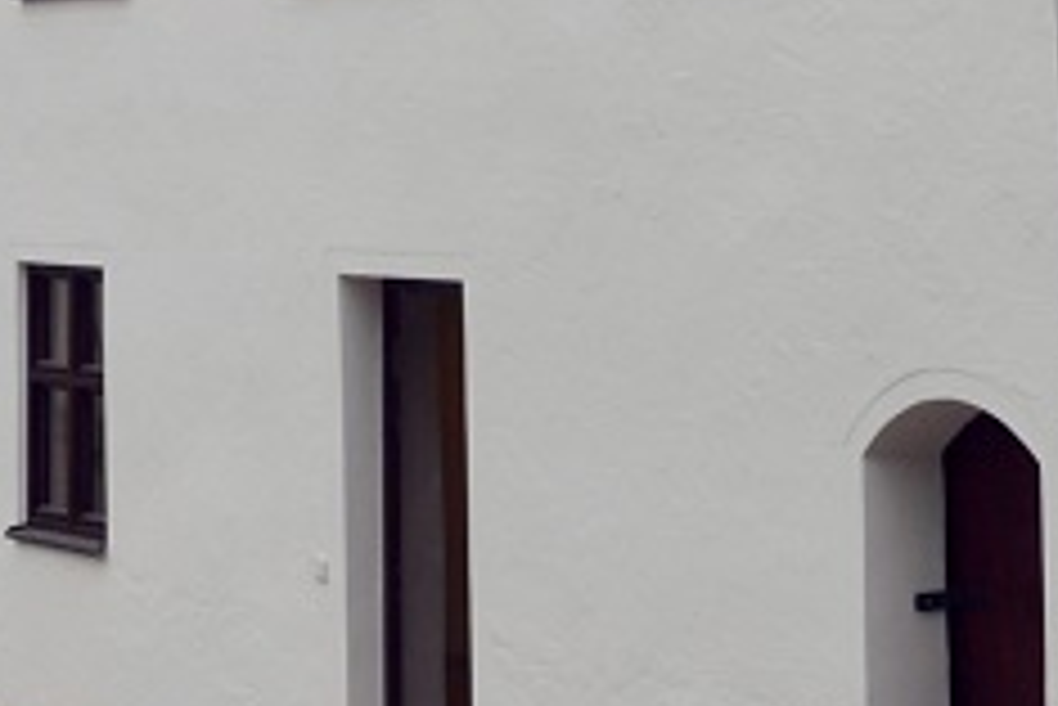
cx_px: 369
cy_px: -684
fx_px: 4058
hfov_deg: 14.8
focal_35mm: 138
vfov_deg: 9.4
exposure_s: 1/160
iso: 100
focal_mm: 18
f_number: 6.3
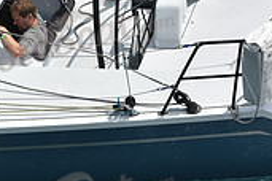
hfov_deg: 7.0
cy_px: -17
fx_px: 2176
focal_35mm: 288
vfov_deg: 4.8
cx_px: -130
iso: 250
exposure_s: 1/1250
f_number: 9
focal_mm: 85
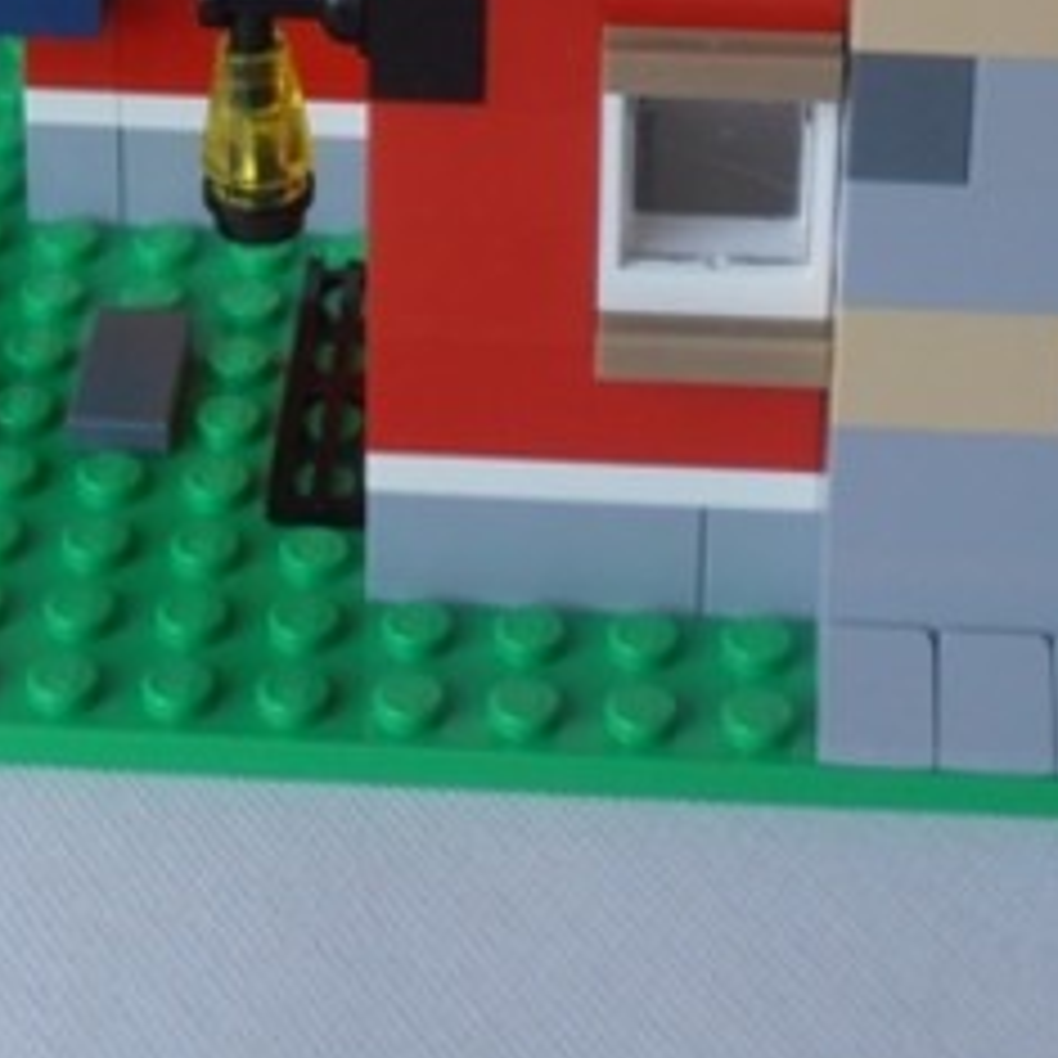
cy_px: -398
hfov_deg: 13.9
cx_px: 396
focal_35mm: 125
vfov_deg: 13.4
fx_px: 4322
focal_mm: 6.61
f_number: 3.9
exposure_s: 1/40
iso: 80
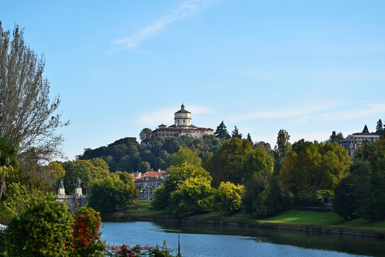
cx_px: 192
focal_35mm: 78
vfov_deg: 17.5
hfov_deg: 26.0
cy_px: 128
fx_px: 834
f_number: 8
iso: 100
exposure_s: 1/250
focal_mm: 52
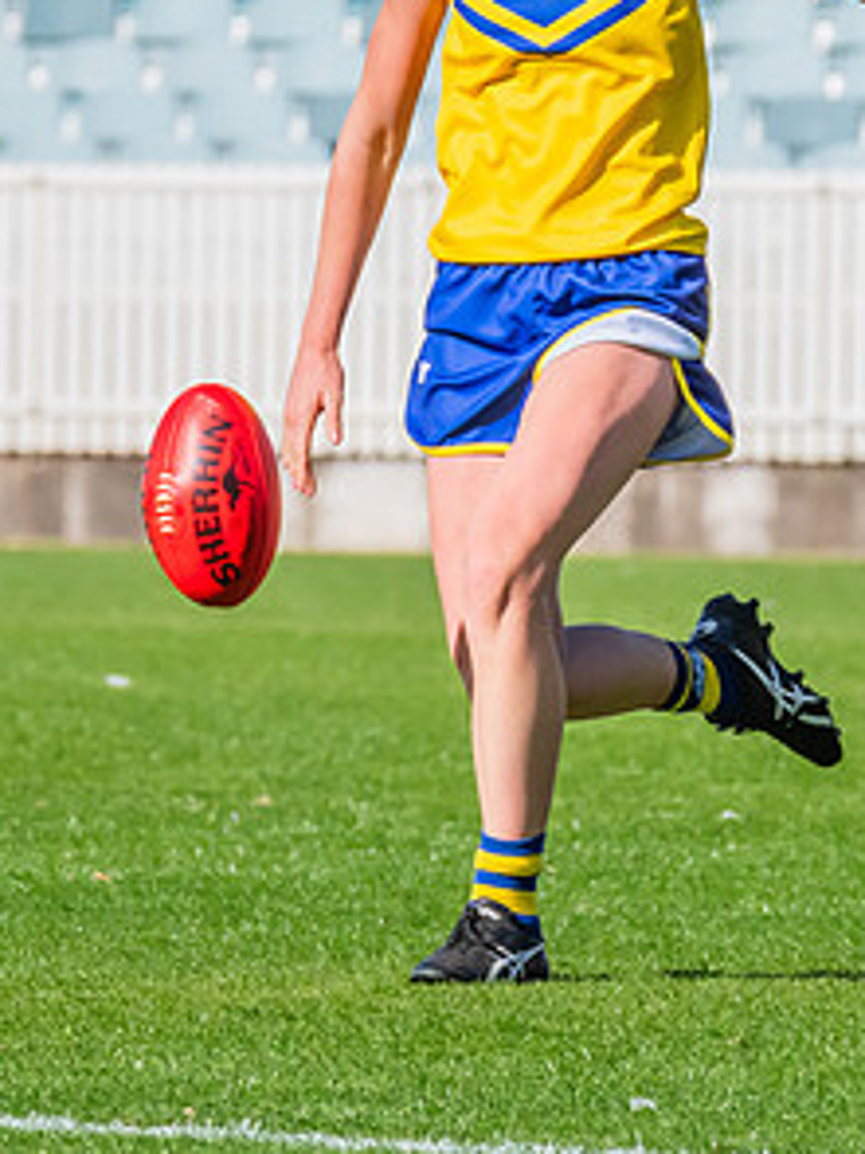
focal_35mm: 1019
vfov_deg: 1.9
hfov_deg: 1.5
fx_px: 33976
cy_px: 252
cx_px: 481
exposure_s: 1/1250
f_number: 14
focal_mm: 360
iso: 800
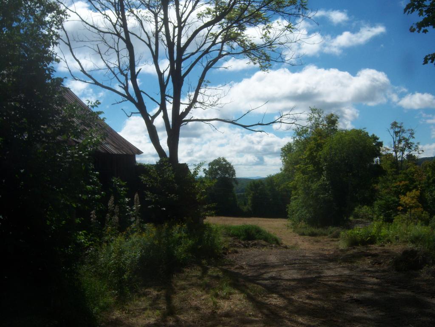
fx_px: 452
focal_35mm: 36
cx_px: 218
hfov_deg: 51.4
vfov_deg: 39.7
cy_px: 164
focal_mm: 7.5
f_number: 4.8
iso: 80
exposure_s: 1/1600
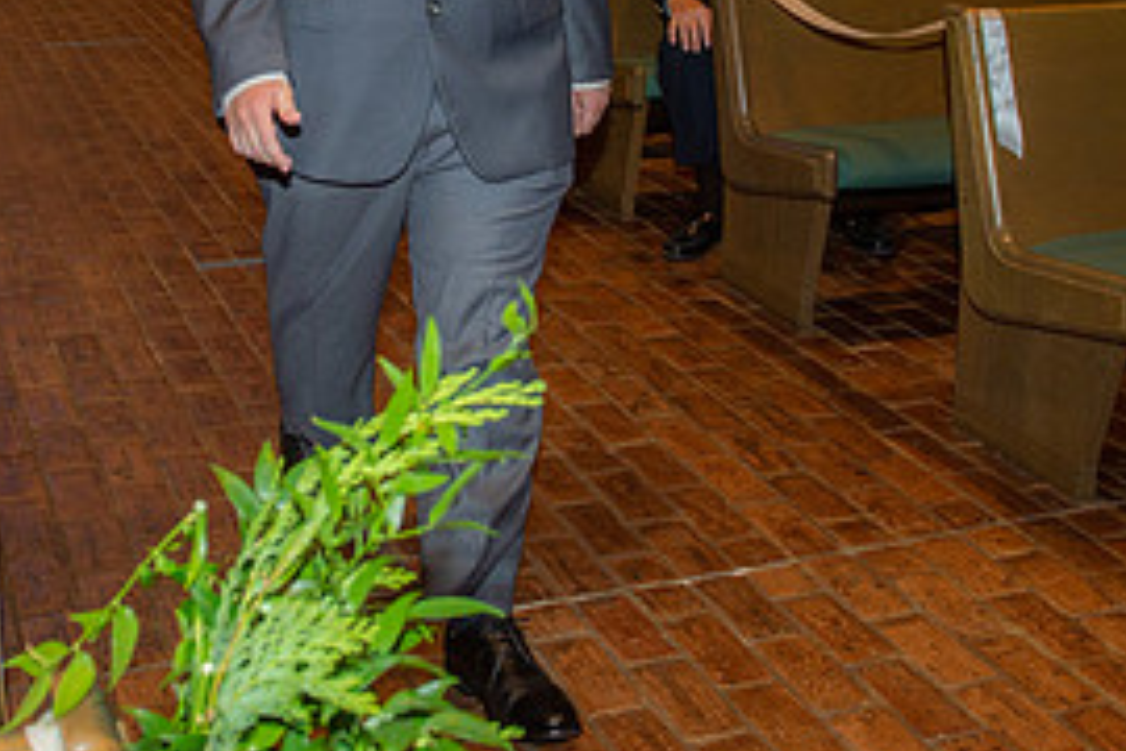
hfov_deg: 34.3
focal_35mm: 58
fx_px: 1814
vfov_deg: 22.4
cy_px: -21
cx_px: 409
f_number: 5.6
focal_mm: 27
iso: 1250
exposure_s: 1/160
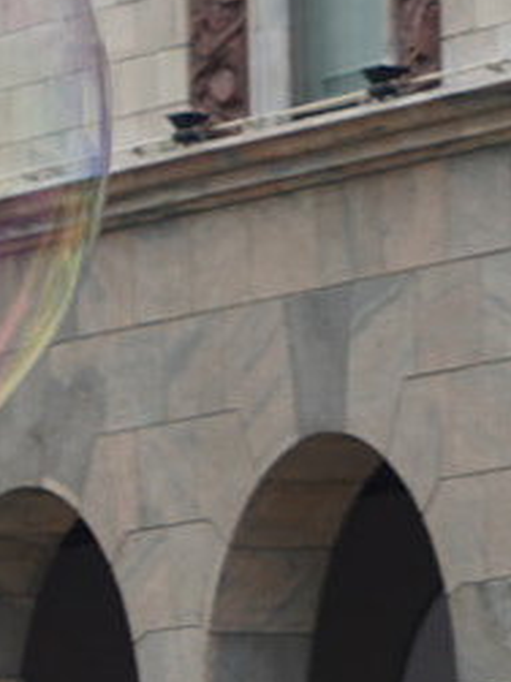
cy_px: 774
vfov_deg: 3.4
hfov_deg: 2.5
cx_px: -1093
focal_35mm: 576
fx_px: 11347
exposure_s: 1/100
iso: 100
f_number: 5.6
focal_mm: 94
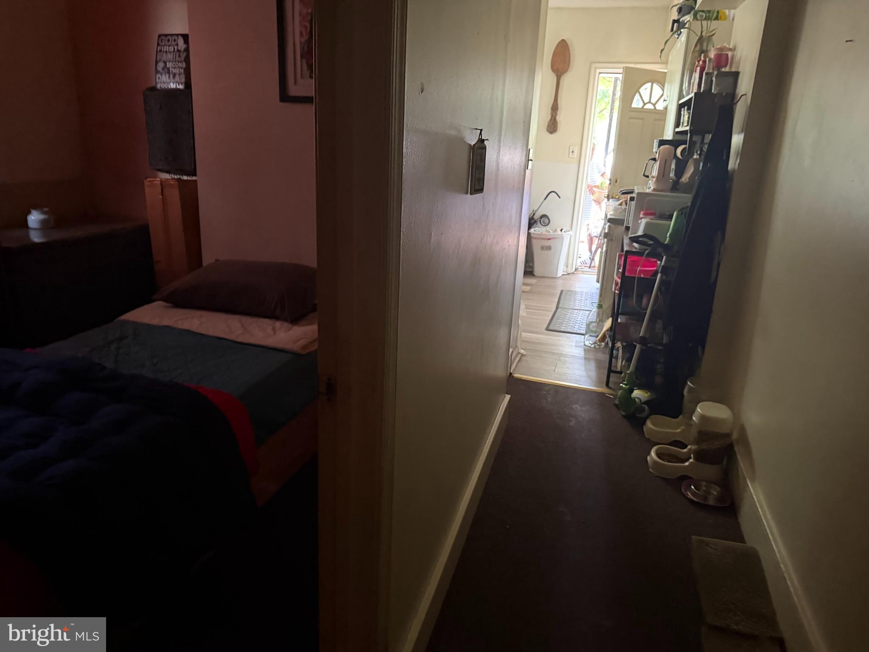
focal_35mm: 24
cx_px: 434
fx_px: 602
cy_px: 326
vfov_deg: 56.8
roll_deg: -0.6
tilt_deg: -15.8
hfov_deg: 71.6
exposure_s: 1/30
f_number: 1.78
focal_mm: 6.76
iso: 1250
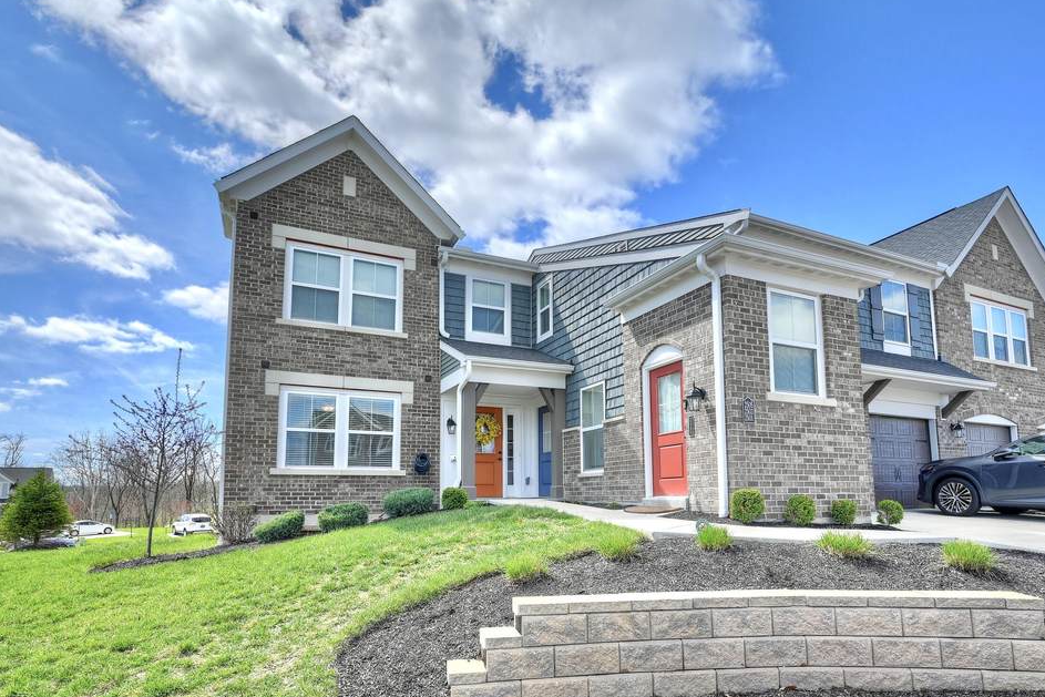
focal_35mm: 19
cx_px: 530
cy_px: 442
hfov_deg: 86.9
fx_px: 552
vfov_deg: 63.5
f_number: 10
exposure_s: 1/60
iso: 100
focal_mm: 14
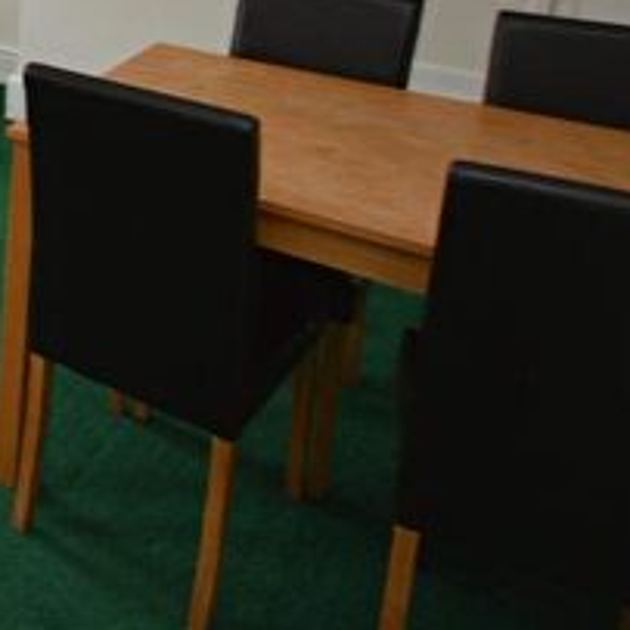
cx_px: -211
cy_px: -31
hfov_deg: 29.8
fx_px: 906
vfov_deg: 34.2
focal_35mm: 44
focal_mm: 10
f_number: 4
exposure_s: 1/15
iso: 100
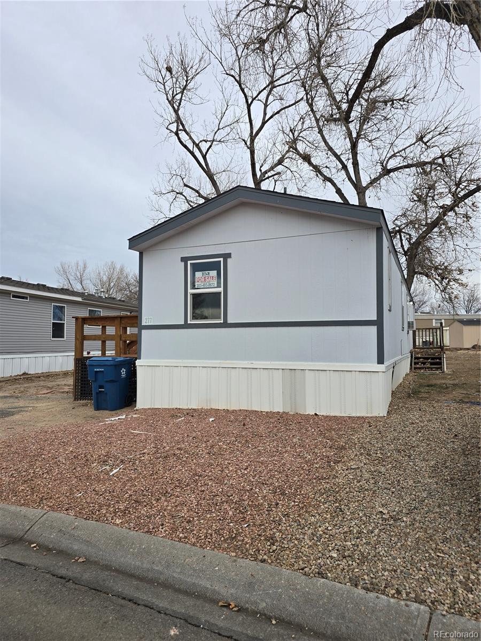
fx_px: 426
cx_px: 240
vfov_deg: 73.9
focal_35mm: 23
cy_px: 320
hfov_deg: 58.9
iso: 12
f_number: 1.7
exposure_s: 1/234
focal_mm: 6.3
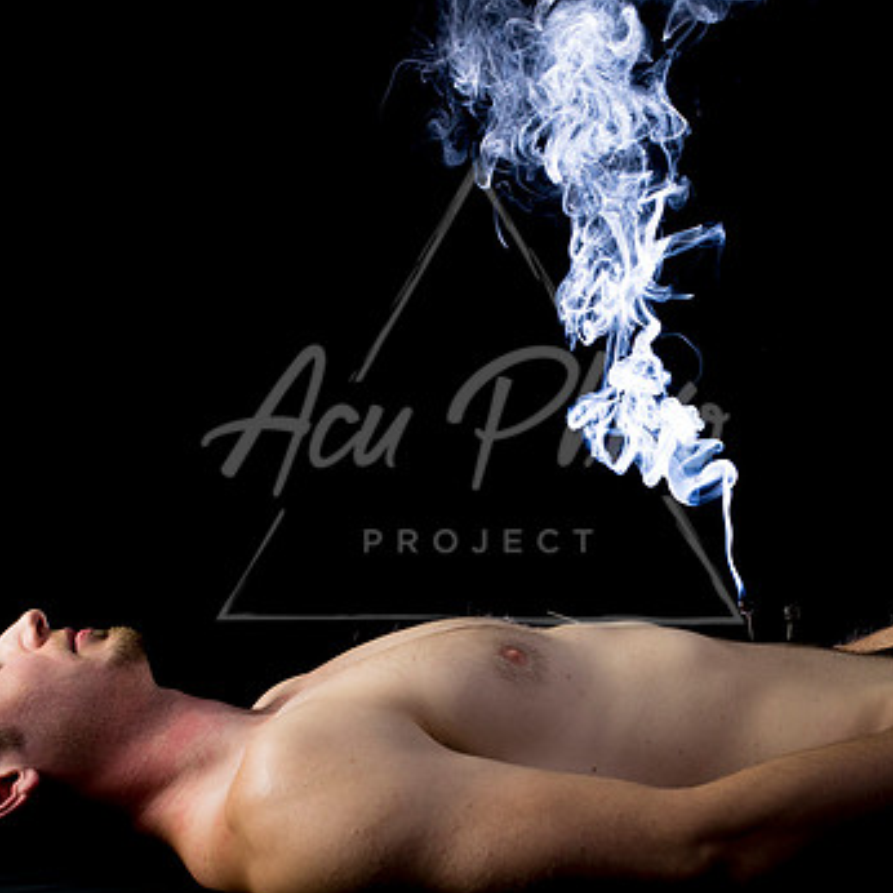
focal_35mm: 86
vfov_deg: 20.1
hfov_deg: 20.1
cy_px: 541
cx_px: 569
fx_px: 2510
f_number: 5
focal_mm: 50
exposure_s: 1/200
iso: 800
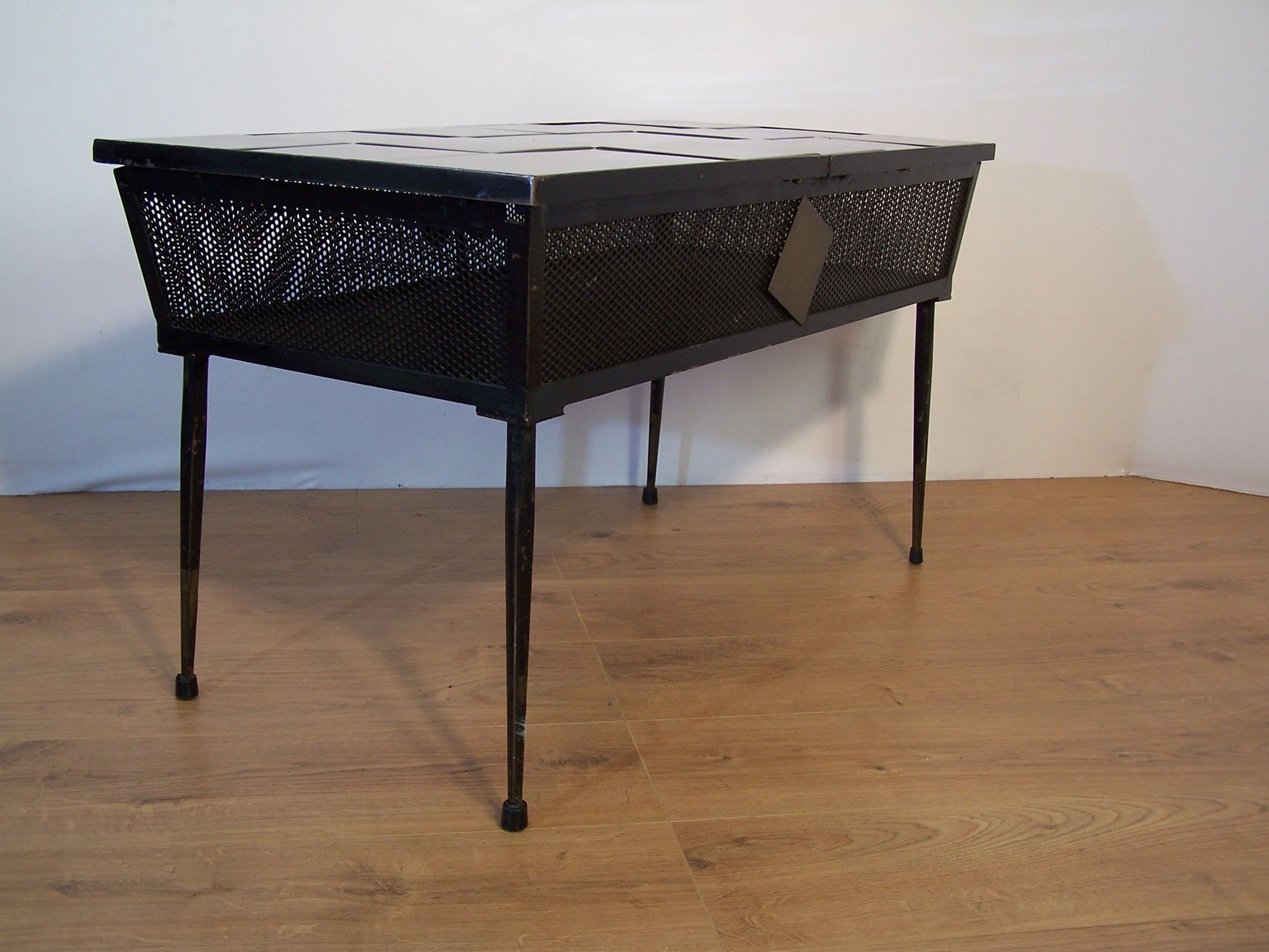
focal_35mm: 40
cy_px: 476
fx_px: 1466
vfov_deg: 36.0
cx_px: 634
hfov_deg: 46.8
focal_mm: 6.7
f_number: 2.8
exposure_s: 1/30
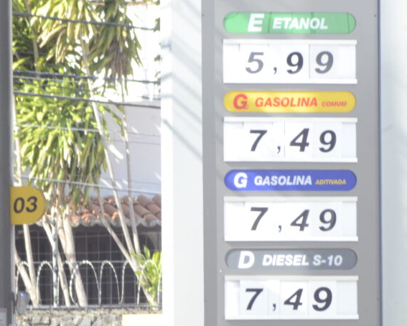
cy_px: 225
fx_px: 9170
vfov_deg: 2.0
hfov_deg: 2.5
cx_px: 239
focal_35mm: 761
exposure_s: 1/250
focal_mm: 300
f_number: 13
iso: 1600
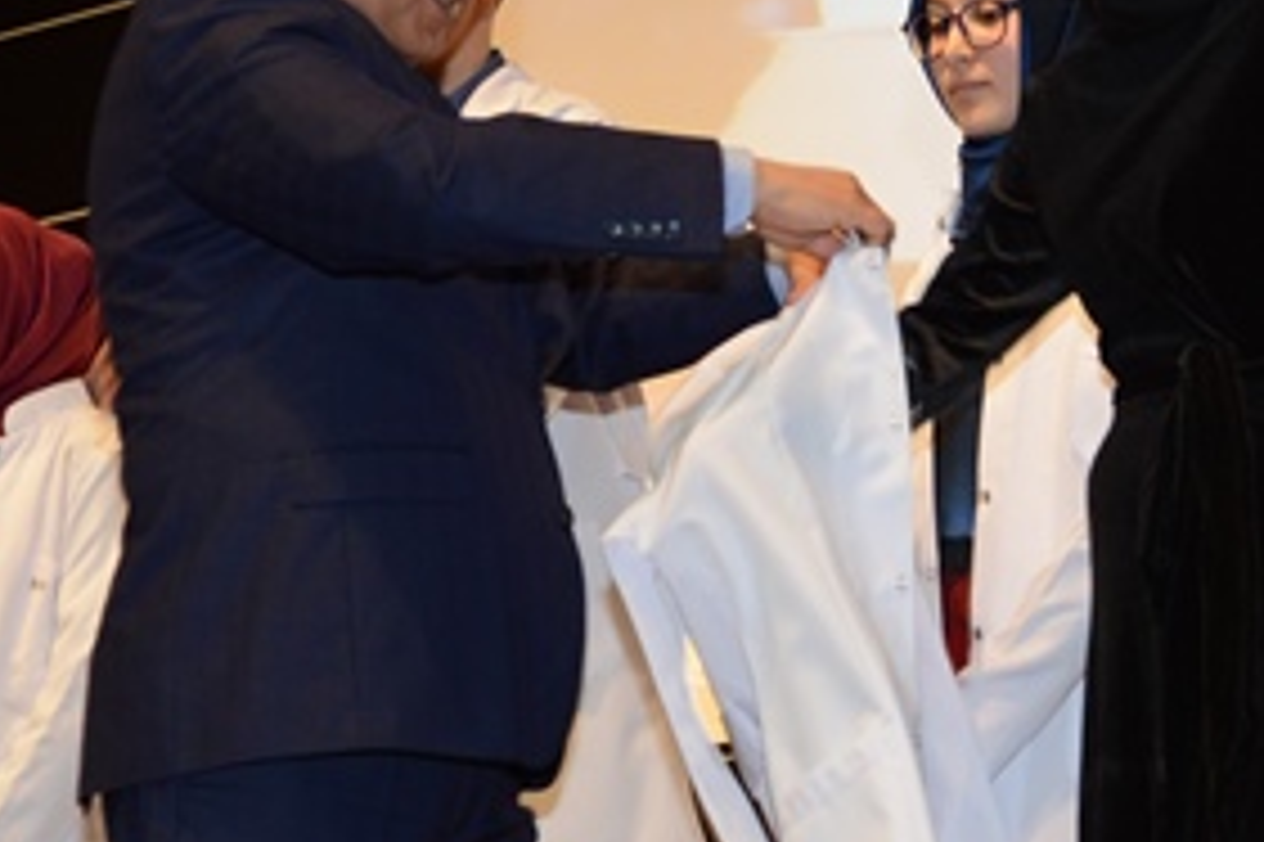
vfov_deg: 11.0
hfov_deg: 16.5
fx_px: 4351
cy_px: 232
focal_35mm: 124
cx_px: 814
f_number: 4
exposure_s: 1/50
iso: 1600
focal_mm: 34
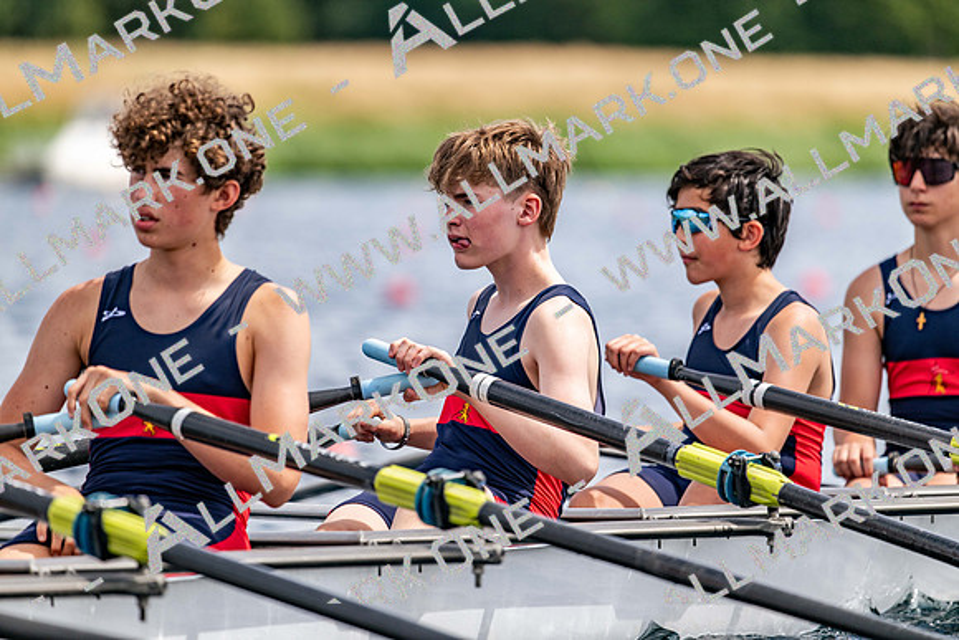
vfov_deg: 3.4
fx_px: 10658
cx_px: 480
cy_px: 320
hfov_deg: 5.2
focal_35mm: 400
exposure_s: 1/2500
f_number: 4.5
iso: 320
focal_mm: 400
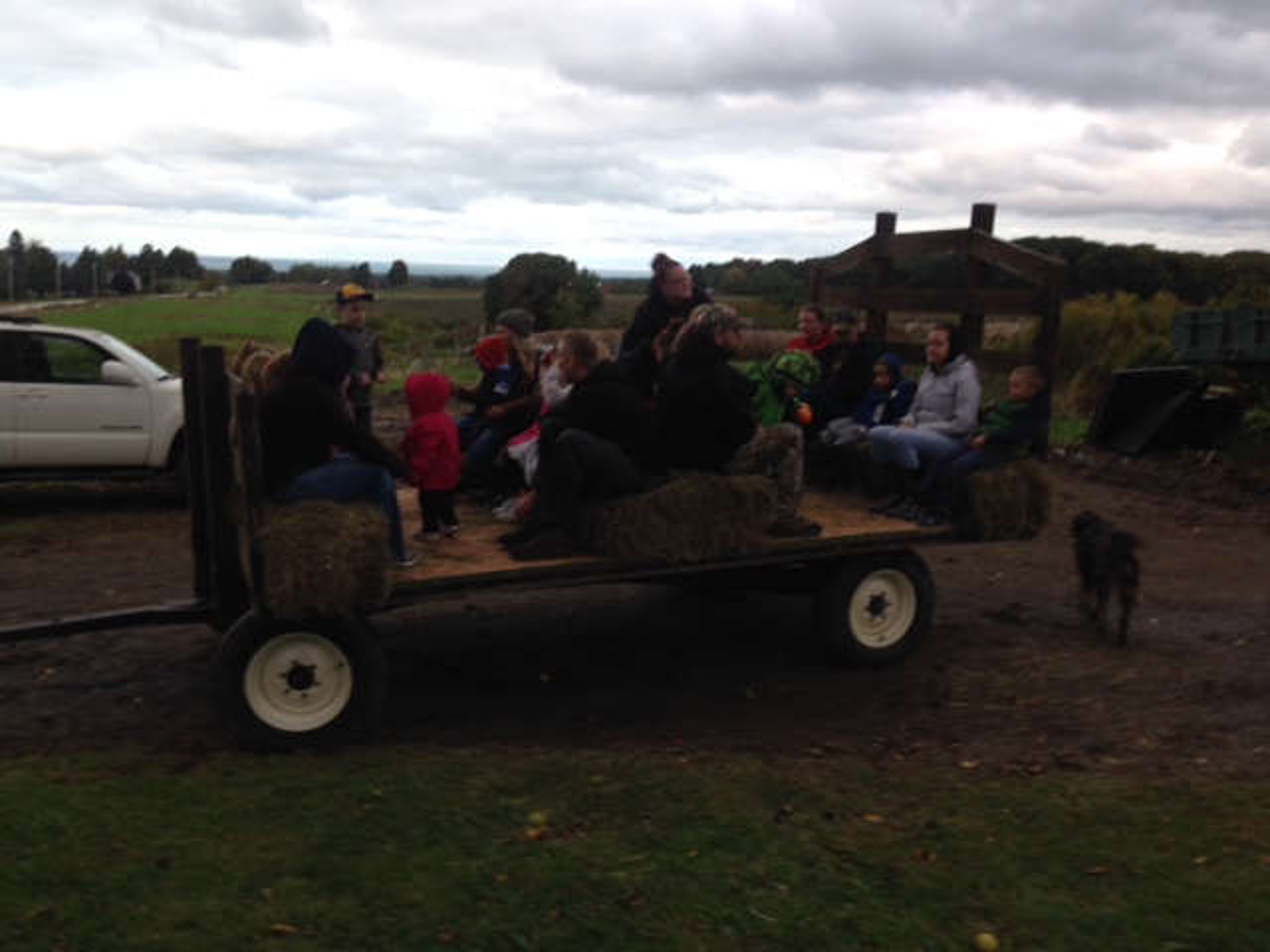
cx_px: 635
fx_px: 1211
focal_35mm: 33
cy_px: 476
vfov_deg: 42.9
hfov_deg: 55.4
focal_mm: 4.12
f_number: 2.4
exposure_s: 1/20
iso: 50
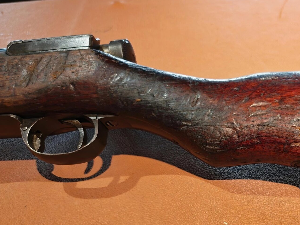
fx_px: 399
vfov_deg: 30.7
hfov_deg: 37.6
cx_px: 286
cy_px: 181
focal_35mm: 46
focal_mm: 5.4
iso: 64
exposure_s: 1/50
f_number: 1.6
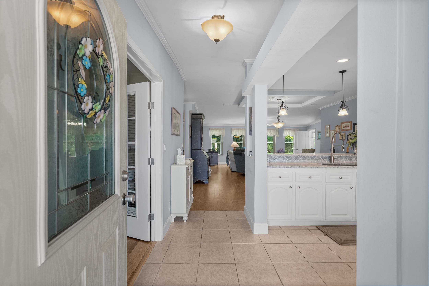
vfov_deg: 73.8
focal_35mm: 16
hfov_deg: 96.7
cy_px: 143
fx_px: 191
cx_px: 214
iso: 500
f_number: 8
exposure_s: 1/15
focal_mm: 16
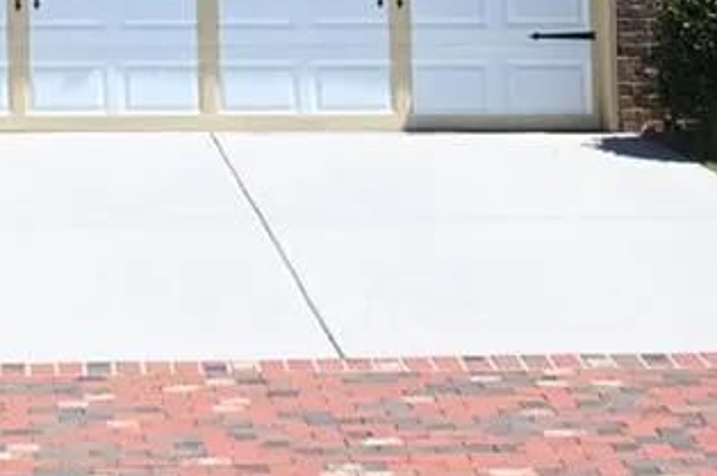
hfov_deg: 13.9
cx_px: -257
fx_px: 2816
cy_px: -203
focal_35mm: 142
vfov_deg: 9.4
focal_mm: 29
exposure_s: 1/500
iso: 100
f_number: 4.8
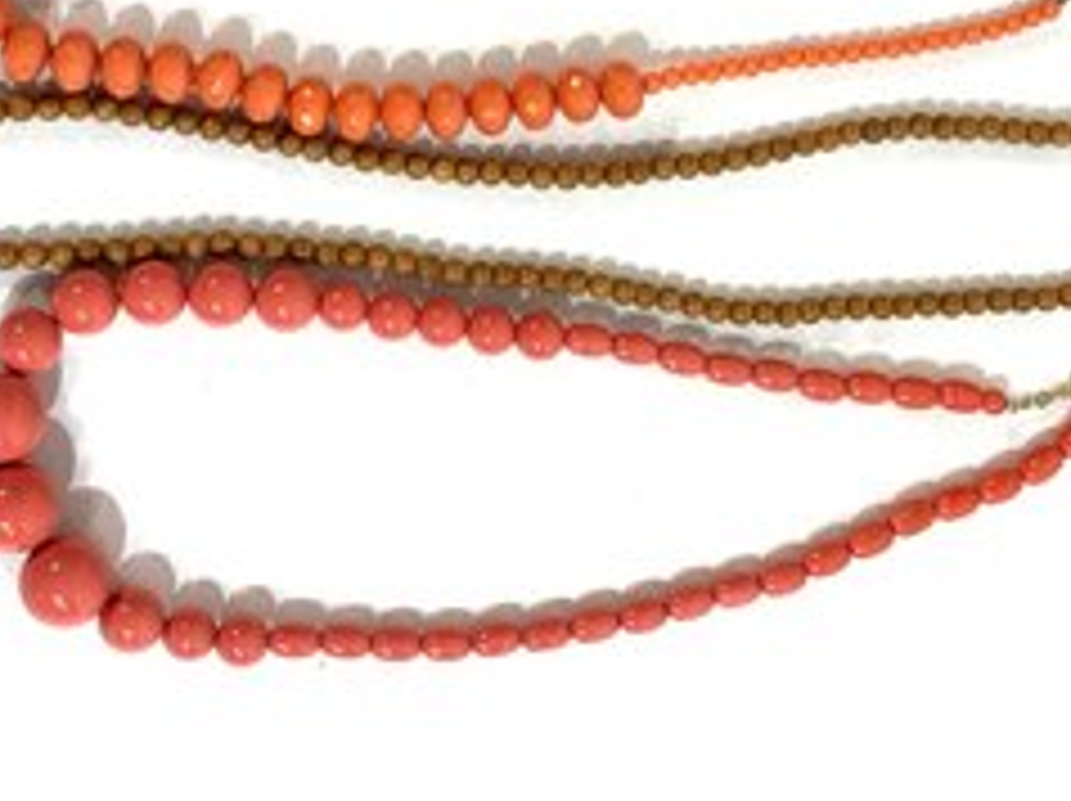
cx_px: 623
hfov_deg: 26.0
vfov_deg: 19.5
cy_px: 227
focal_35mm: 75
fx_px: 2318
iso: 32
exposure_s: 1/121
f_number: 1.6
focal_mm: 5.96
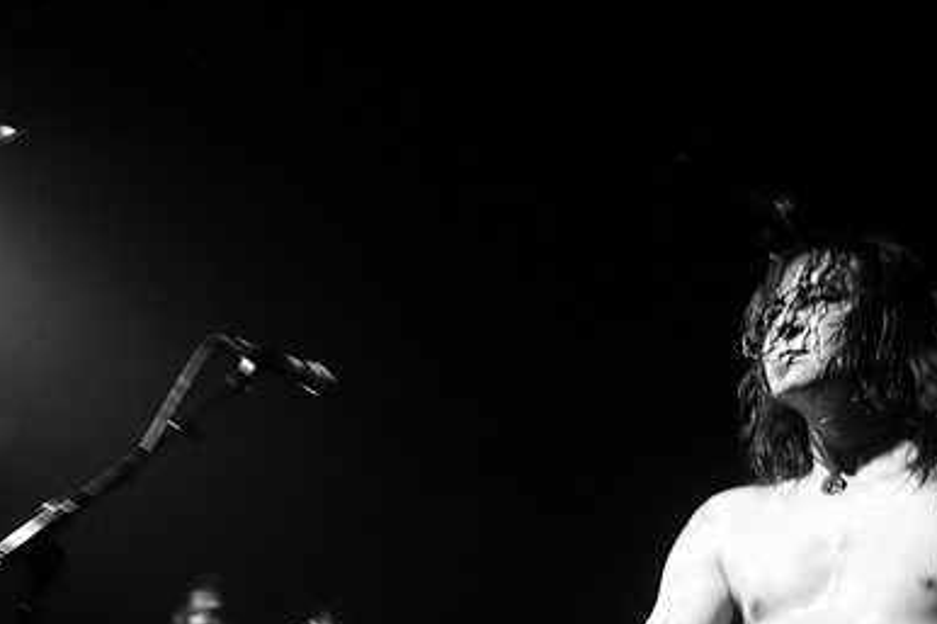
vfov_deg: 29.4
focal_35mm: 45
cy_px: 458
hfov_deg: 43.5
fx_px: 1171
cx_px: 386
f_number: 2.8
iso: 1250
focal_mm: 20
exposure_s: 1/50
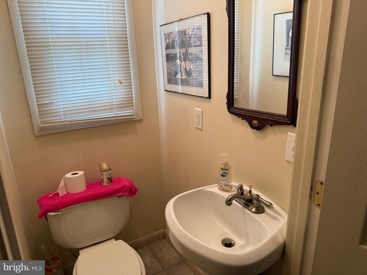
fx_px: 254
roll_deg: +1.6
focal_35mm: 24
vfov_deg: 56.8
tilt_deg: -15.5
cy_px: 138
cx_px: 184
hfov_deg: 71.6
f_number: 1.78
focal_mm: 6.76
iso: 160
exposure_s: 1/60
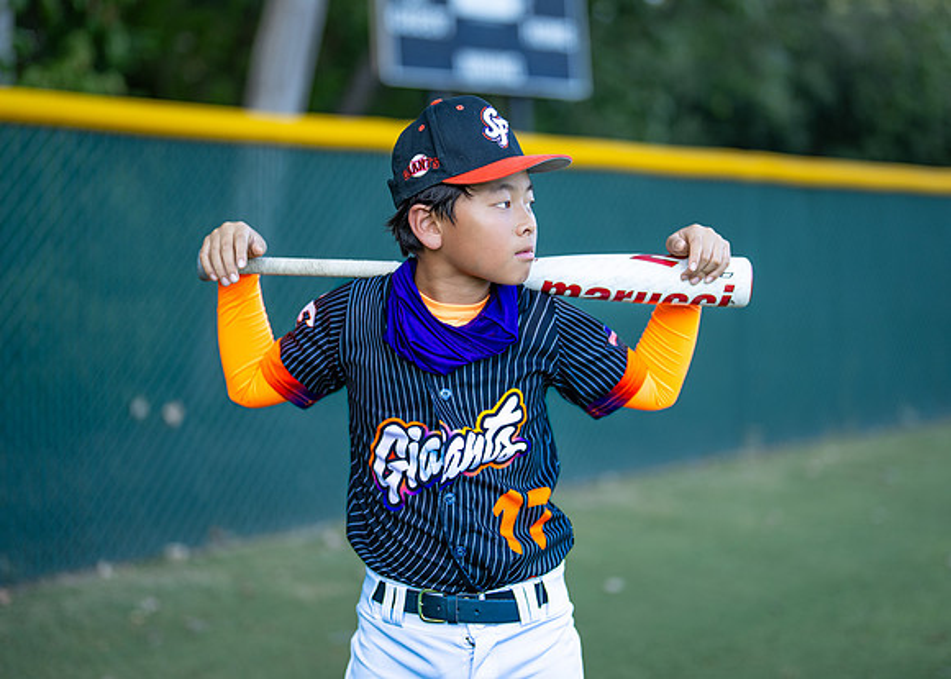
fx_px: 1562
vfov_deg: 24.5
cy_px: 314
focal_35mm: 58
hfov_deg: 33.9
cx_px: 471
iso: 125
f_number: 1.2
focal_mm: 50
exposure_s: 1/1250
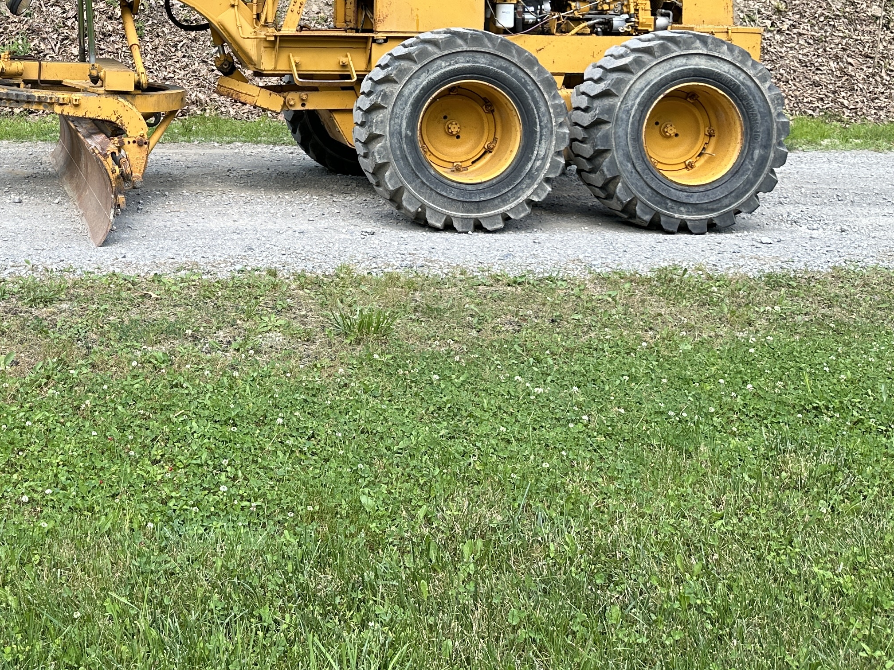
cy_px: 23
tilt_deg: -1.9
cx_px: 110
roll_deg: +0.0
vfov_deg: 28.6
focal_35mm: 48
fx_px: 1240
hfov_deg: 37.4
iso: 80
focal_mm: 6.86
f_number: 1.78
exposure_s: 1/462
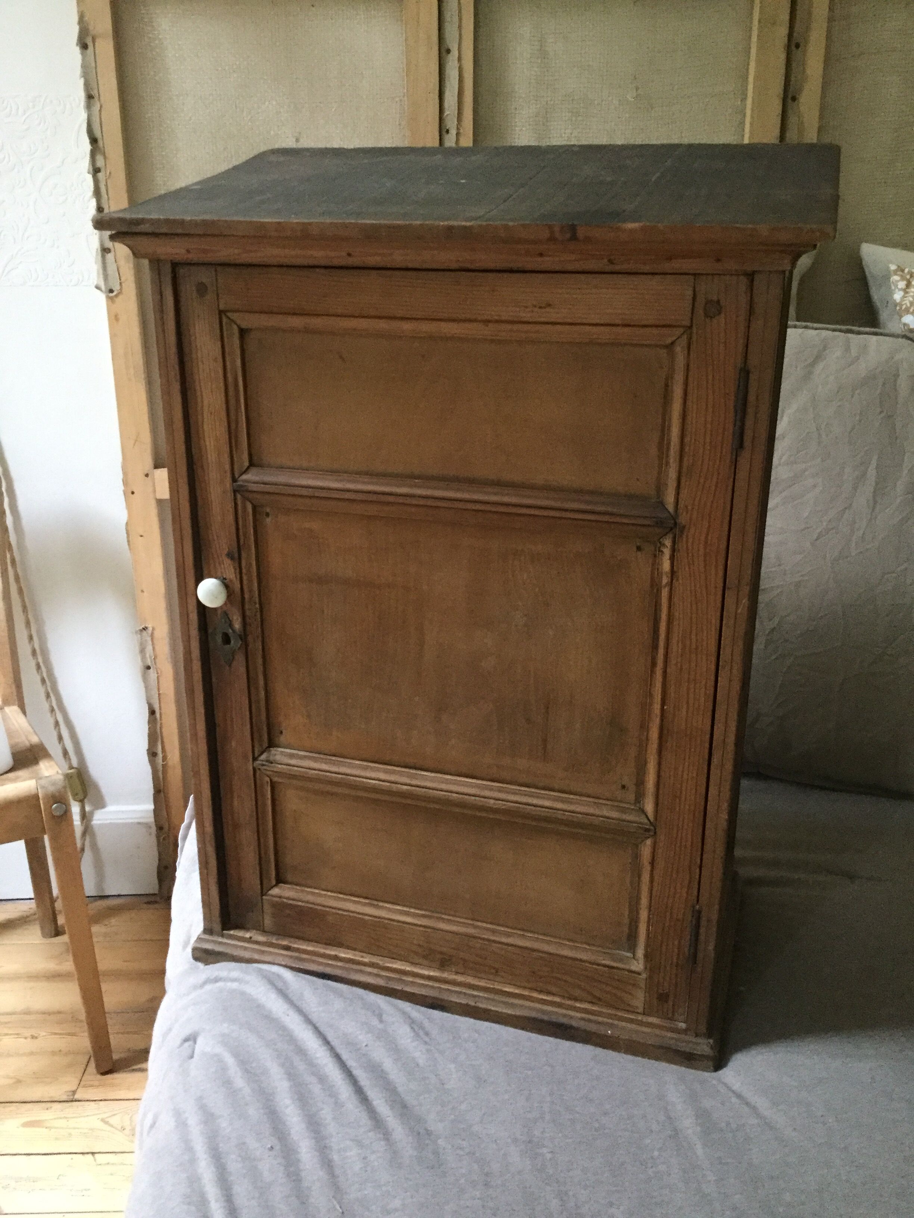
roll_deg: -0.3
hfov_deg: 45.4
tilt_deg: -20.2
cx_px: 457
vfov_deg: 58.4
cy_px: 609
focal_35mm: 31
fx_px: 1091
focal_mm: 3.3
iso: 200
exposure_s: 1/17
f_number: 2.4
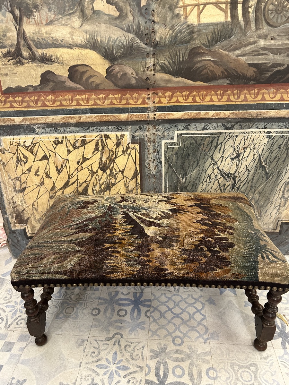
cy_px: 192
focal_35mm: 26
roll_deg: +1.9
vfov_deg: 67.3
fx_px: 289
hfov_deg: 53.1
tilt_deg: -26.2
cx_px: 144
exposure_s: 1/50
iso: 250
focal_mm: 5.7
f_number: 1.5
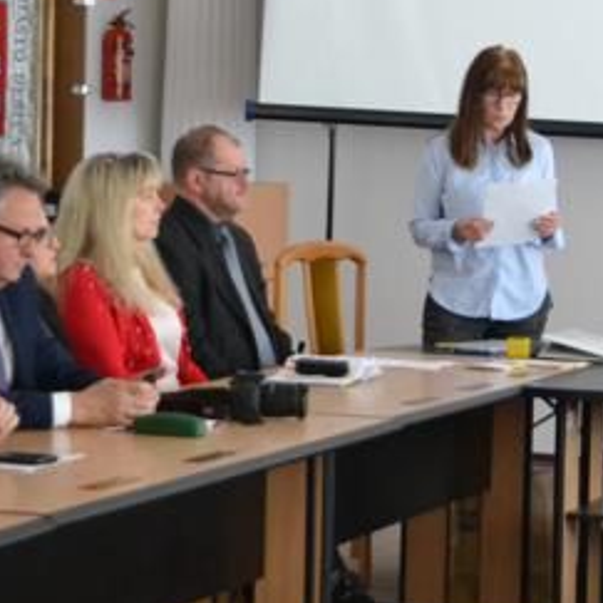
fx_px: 3311
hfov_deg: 10.4
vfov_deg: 10.4
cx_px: 454
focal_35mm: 168
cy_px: 212
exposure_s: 1/400
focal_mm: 50
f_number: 4.8
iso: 3200
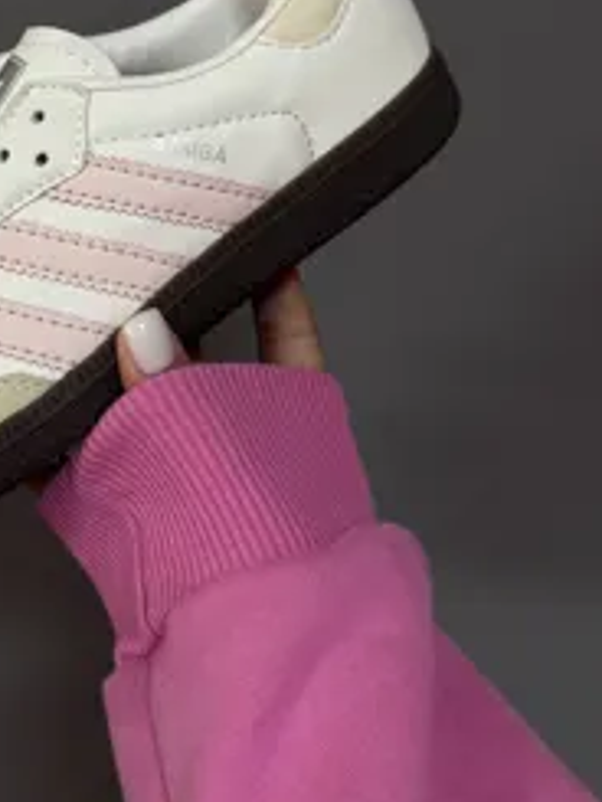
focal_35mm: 47
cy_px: 242
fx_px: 1089
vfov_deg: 39.7
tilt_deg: -9.7
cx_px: 95
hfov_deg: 30.0
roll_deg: +1.4
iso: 200
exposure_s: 1/79
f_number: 1.78
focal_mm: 6.76
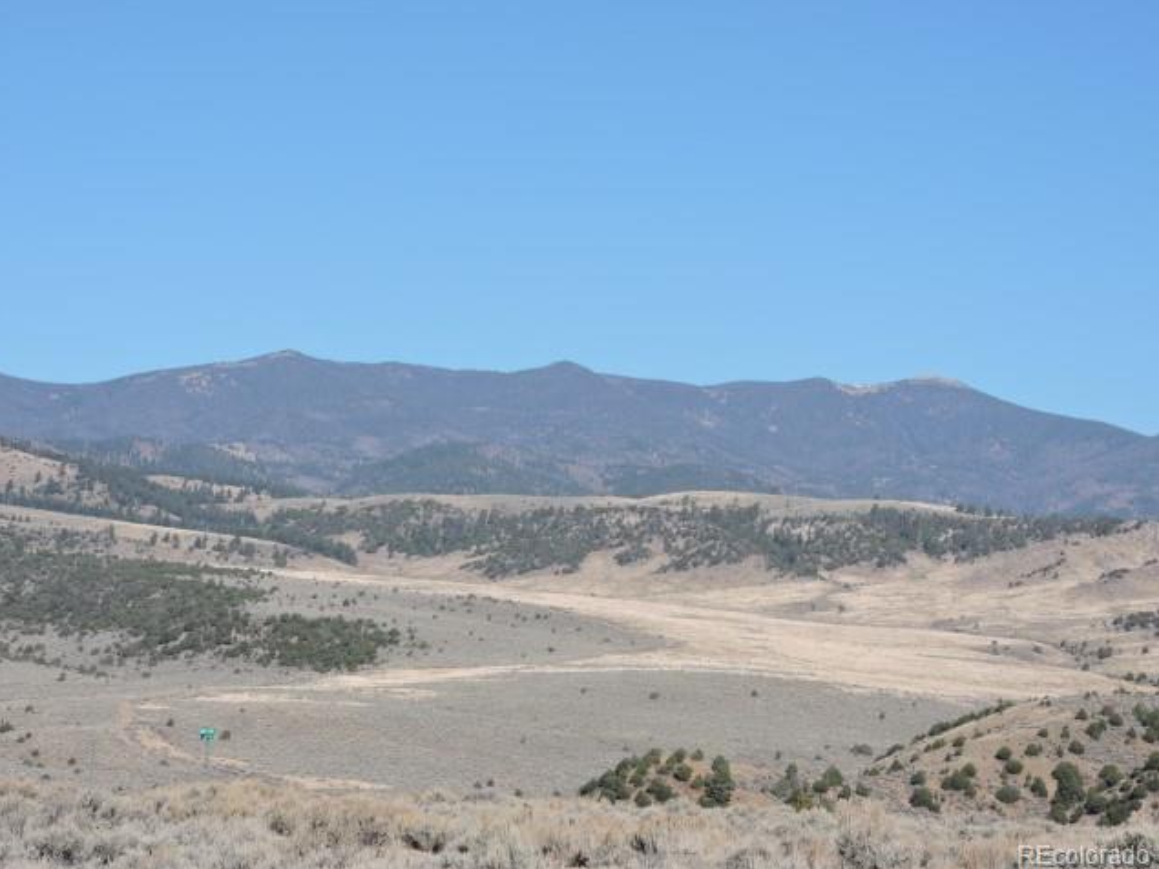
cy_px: 436
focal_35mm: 121
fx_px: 4051
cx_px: 579
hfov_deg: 16.3
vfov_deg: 12.2
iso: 100
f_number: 4.2
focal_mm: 21.4
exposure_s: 1/800
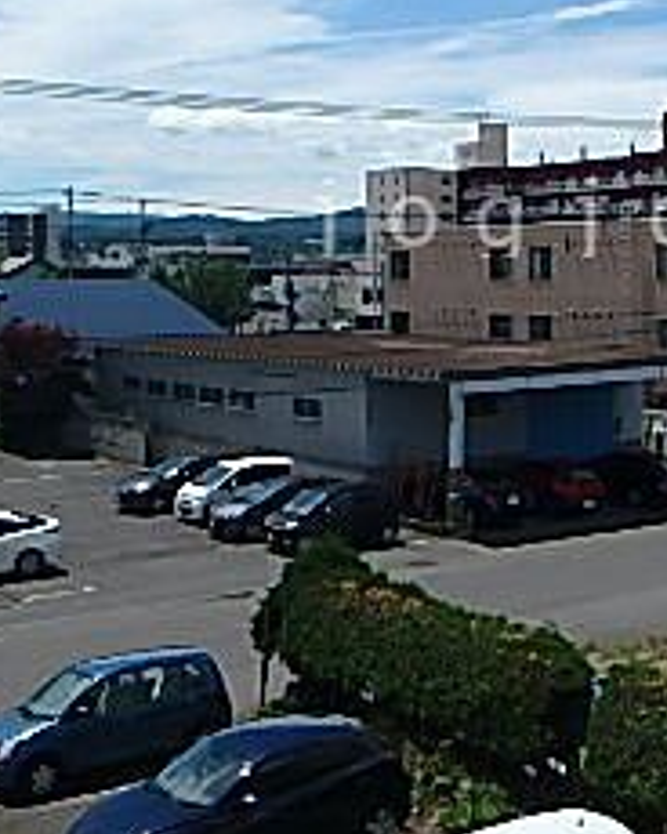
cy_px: 214
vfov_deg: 32.4
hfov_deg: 26.1
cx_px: 555
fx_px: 1407
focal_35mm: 57
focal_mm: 3.7
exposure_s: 1/800
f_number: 6
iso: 125
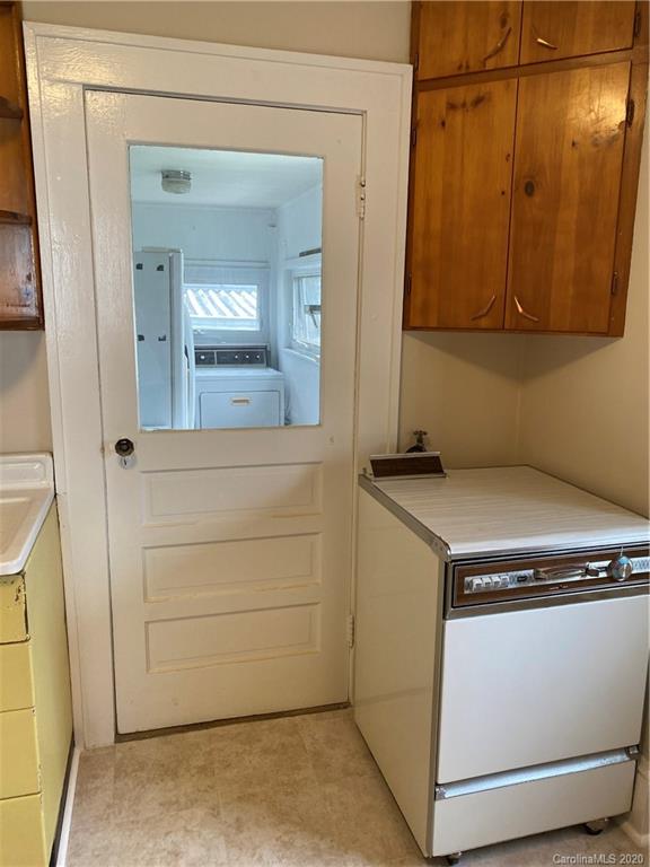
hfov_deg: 53.1
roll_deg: -0.6
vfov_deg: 67.3
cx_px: 325
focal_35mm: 26
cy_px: 434
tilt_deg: -8.5
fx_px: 651
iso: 125
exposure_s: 1/120
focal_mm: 4.25
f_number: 1.8
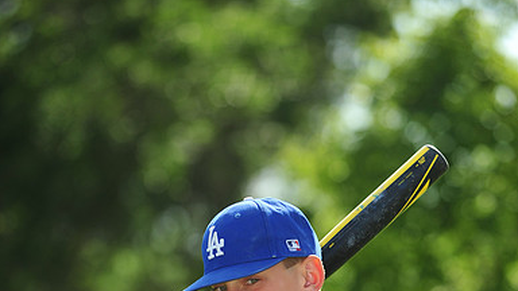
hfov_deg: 7.8
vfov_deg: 4.4
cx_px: 259
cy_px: 383
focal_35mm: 277
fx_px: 3805
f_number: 4.5
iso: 320
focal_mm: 175
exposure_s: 1/2000
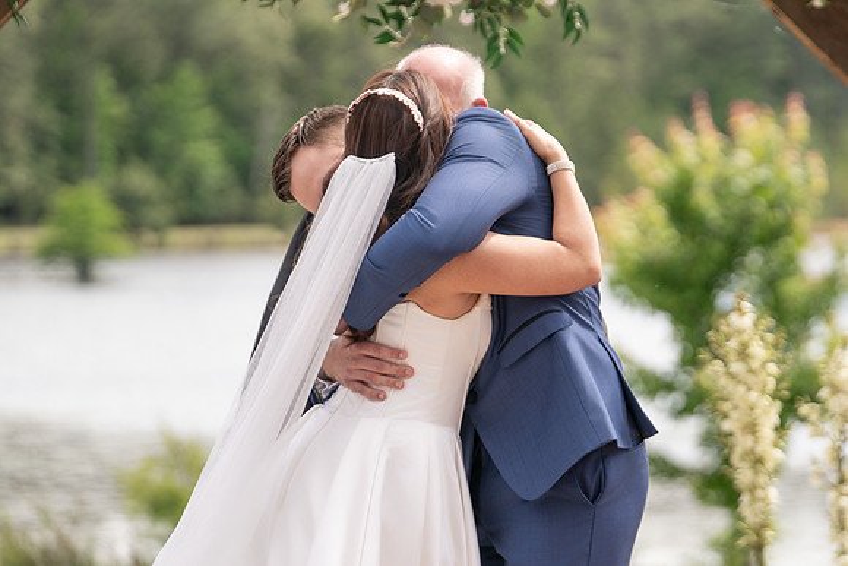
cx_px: 424
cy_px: 283
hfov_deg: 12.8
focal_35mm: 161
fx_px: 3793
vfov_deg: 8.5
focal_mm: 161
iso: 100
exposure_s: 1/400
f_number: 4
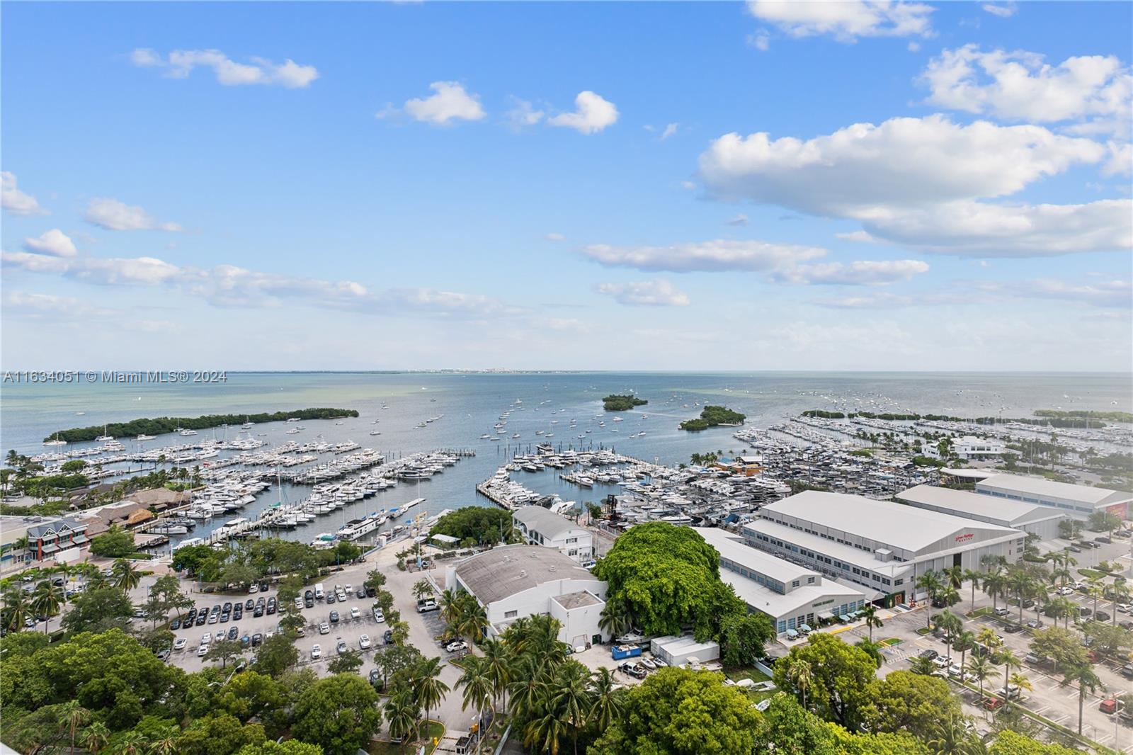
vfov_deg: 67.4
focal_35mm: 18
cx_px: 566
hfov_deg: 90.0
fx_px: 566
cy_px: 378
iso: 400
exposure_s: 1/500
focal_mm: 12
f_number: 8
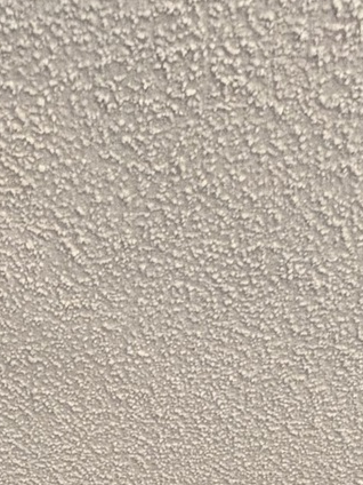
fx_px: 1063
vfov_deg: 13.4
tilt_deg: -8.2
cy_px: 1289
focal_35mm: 76
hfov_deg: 18.2
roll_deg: +0.9
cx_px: -97
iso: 320
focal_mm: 2.22
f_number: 2.2
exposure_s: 1/121
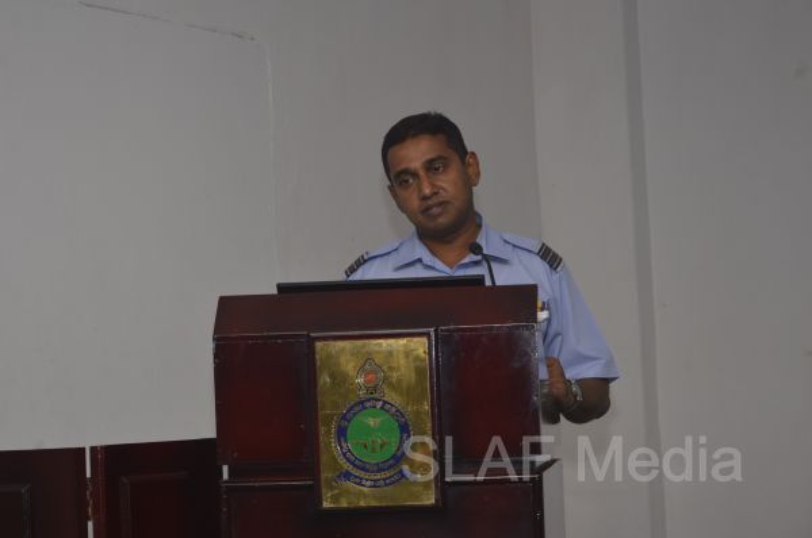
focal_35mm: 93
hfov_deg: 21.9
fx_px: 2094
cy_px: 269
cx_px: 406
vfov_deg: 14.7
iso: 200
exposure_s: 1/160
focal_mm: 62
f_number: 7.1
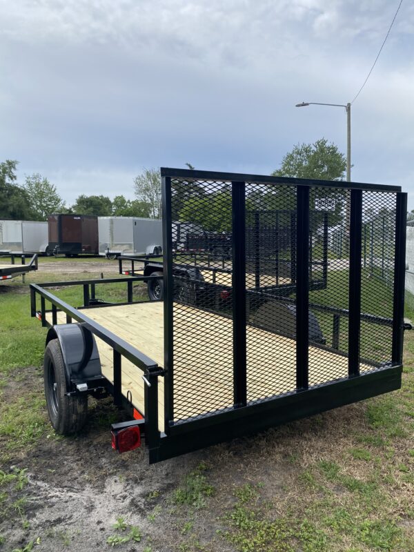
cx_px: 207
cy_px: 276
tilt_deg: -3.4
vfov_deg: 67.3
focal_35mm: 26
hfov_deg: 53.1
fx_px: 415
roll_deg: +0.0
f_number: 1.8
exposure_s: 1/2571
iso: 32
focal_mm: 4.25
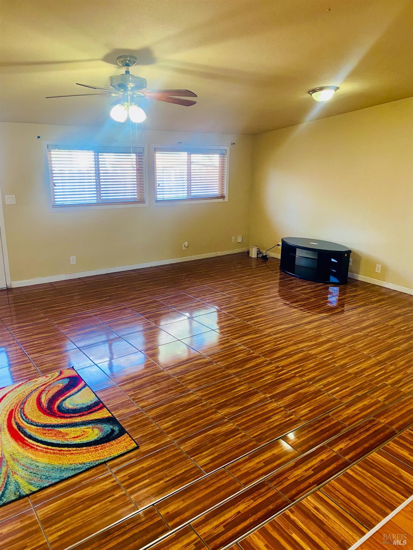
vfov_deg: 67.3
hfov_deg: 53.1
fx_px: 414
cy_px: 275
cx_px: 206
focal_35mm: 26
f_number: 1.8
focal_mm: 4.25
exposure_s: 1/60
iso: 160
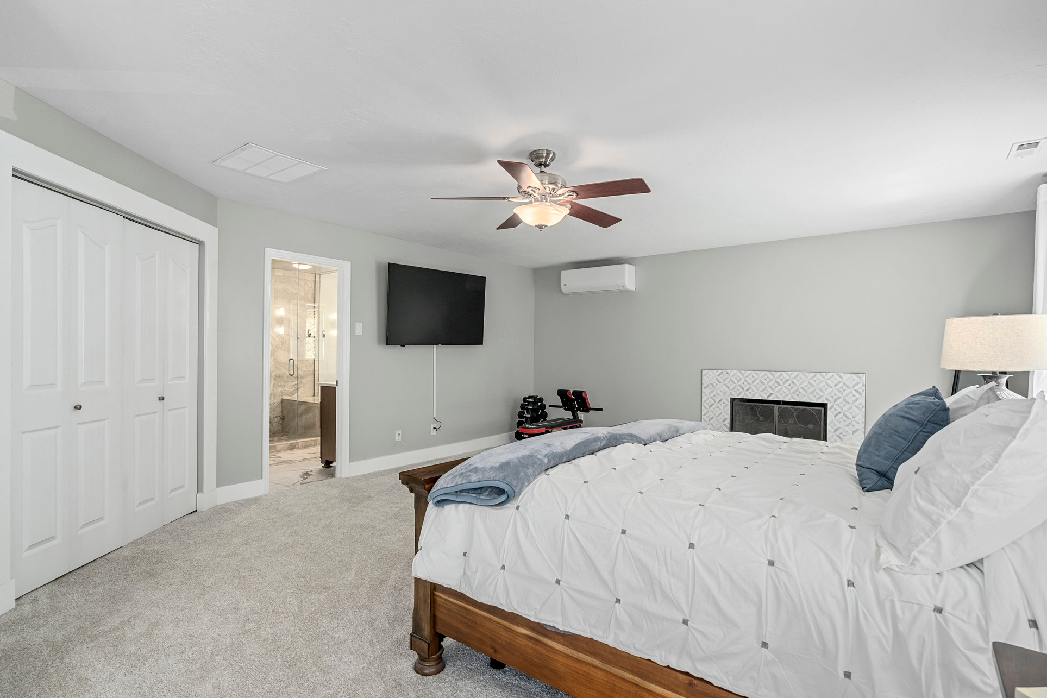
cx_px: 500
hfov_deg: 93.2
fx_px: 494
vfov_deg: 70.4
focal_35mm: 17
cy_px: 358
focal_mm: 16
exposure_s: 1/10
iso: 320
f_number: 9
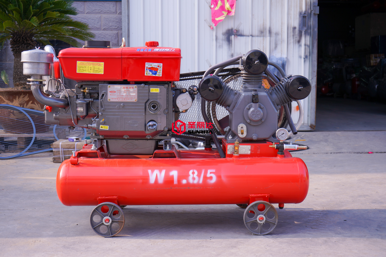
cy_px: 128
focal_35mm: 49
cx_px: 193
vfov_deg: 27.5
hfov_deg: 40.3
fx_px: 525
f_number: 5.6
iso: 125
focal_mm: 49
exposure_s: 1/160
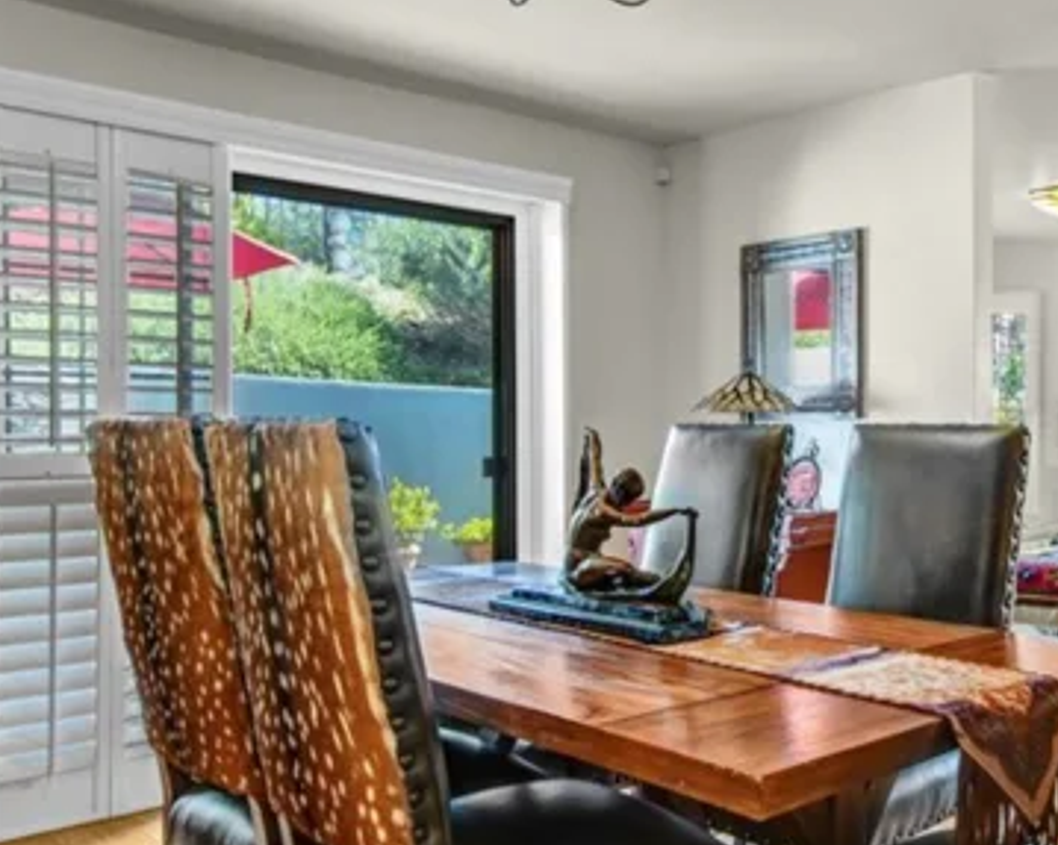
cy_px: 459
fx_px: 1033
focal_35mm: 33
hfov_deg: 52.1
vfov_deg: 44.5
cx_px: 782
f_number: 8
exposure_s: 1/10
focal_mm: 10
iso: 400
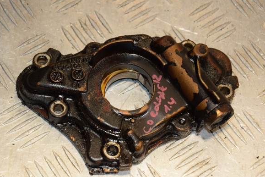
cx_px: 119
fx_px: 854
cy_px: 92
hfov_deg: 17.6
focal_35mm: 116
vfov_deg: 11.8
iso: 800
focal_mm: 70
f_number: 5.3
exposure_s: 1/200
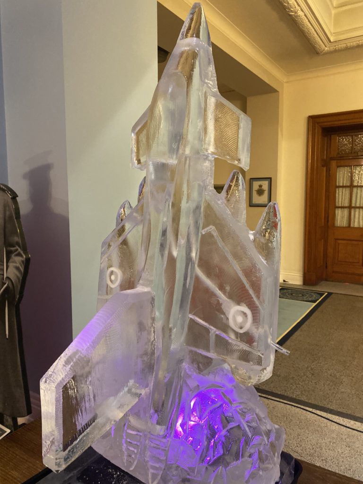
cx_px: 182
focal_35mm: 26
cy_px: 242
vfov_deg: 67.3
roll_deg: -0.7
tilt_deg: -4.9
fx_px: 364
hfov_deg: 53.1
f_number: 1.8
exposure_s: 1/33
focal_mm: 4.25
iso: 400
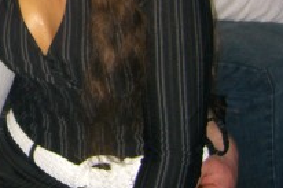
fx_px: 903
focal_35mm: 115
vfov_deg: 11.3
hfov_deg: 16.5
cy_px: -118
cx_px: -113
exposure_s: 1/60
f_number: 2.8
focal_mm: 7.9
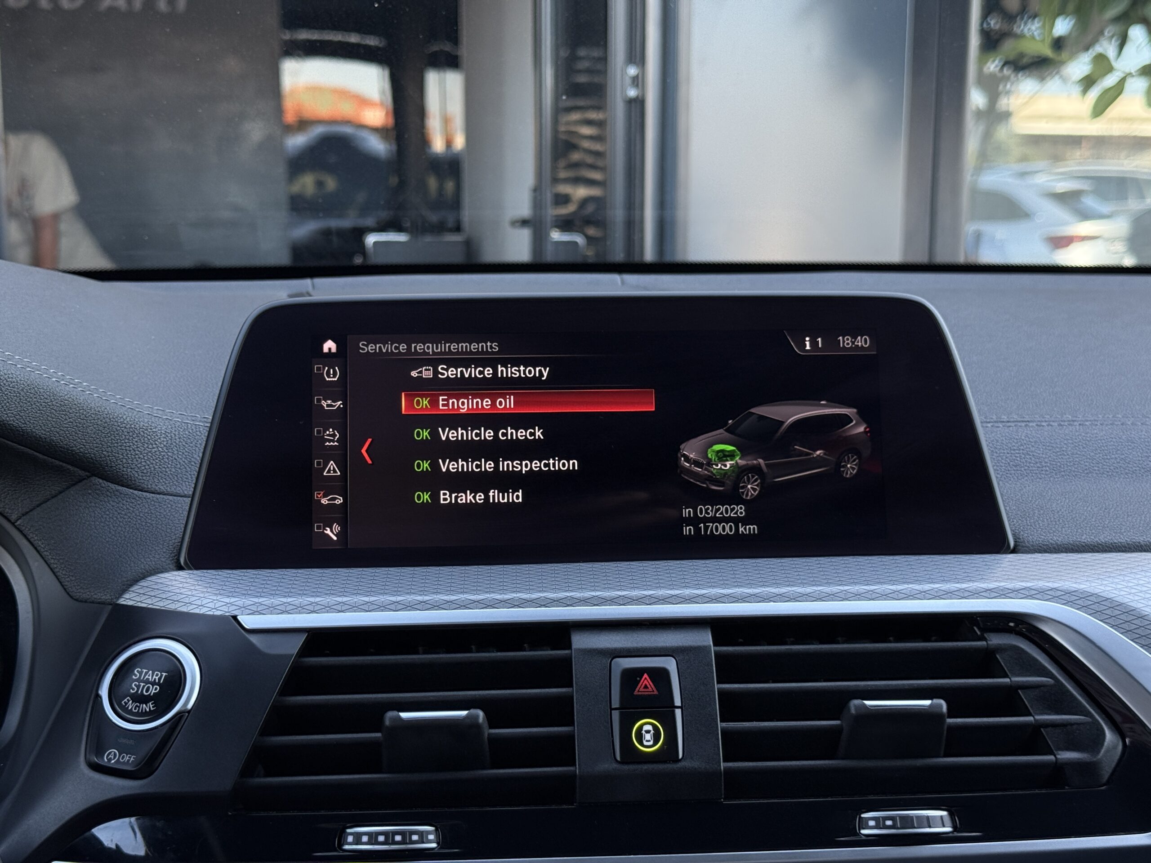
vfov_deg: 30.3
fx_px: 1596
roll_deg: +0.1
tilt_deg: -8.1
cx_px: 576
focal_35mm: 48
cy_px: 432
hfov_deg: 39.7
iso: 250
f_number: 1.78
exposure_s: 1/296
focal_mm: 6.76
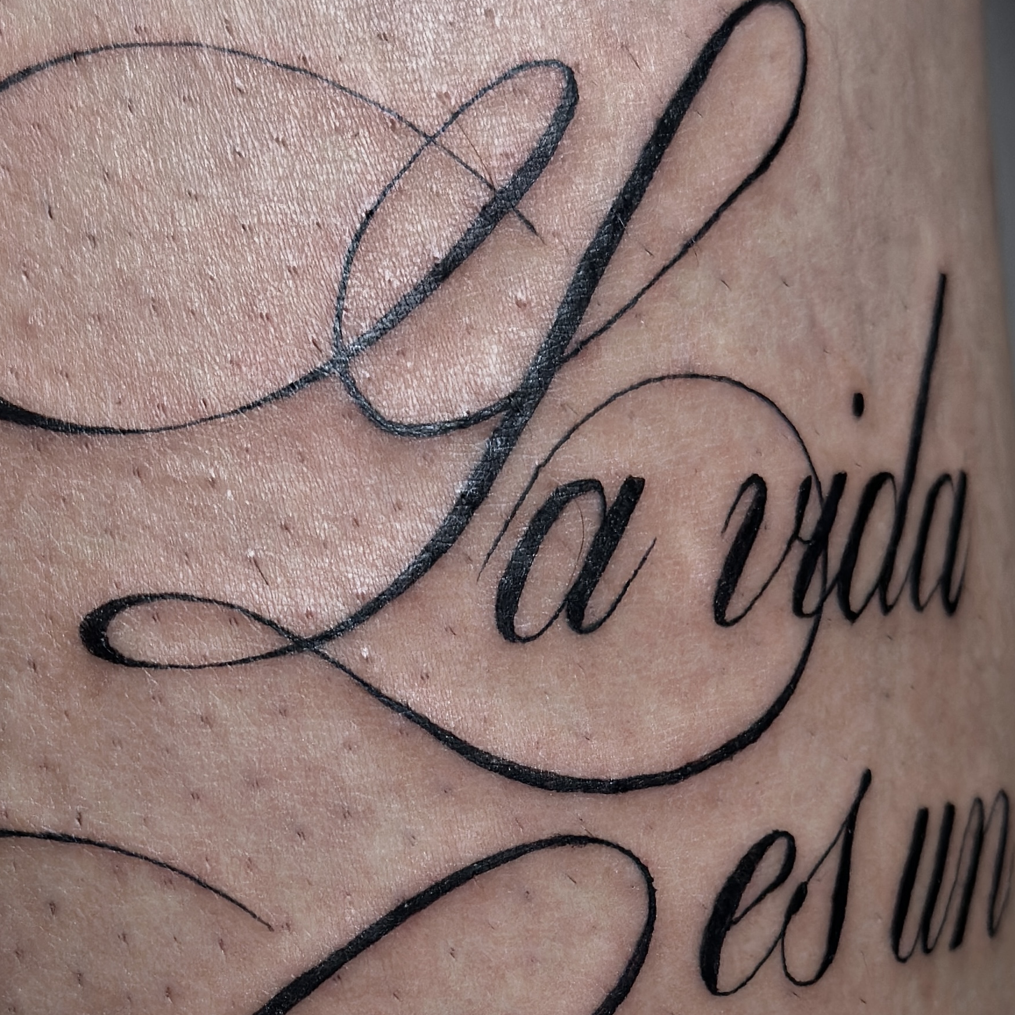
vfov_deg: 20.9
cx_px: 399
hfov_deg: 21.1
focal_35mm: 82
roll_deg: +8.2
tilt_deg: -13.3
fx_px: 2720
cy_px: 833
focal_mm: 6.86
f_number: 1.78
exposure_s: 1/100
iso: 100
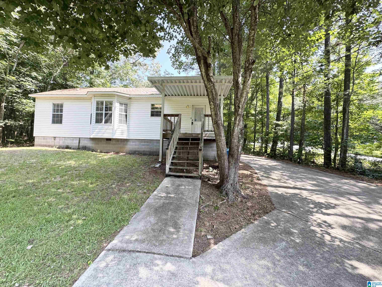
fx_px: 154
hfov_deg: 102.1
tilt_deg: +1.8
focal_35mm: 14
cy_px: 144
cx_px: 191
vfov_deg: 85.7
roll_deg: -2.1
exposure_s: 1/115
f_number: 2.2
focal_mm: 2.22
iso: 40
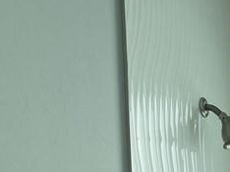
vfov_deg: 11.4
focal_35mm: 114
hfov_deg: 15.8
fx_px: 757
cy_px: 365
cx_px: 349
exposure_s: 1/1412
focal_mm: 4.25
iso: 32
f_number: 1.8
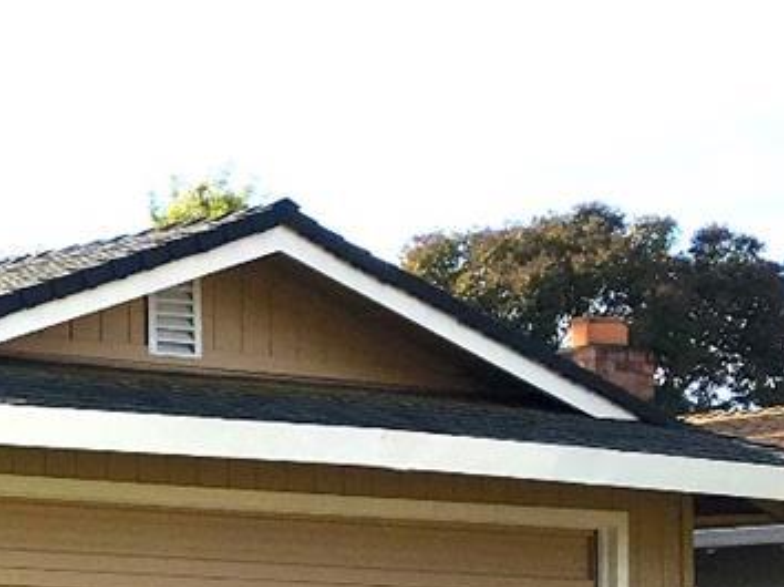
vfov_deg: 11.9
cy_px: 620
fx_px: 2784
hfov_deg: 14.3
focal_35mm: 123
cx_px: -580
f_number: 2.2
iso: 25
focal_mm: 4.15
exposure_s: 1/1183
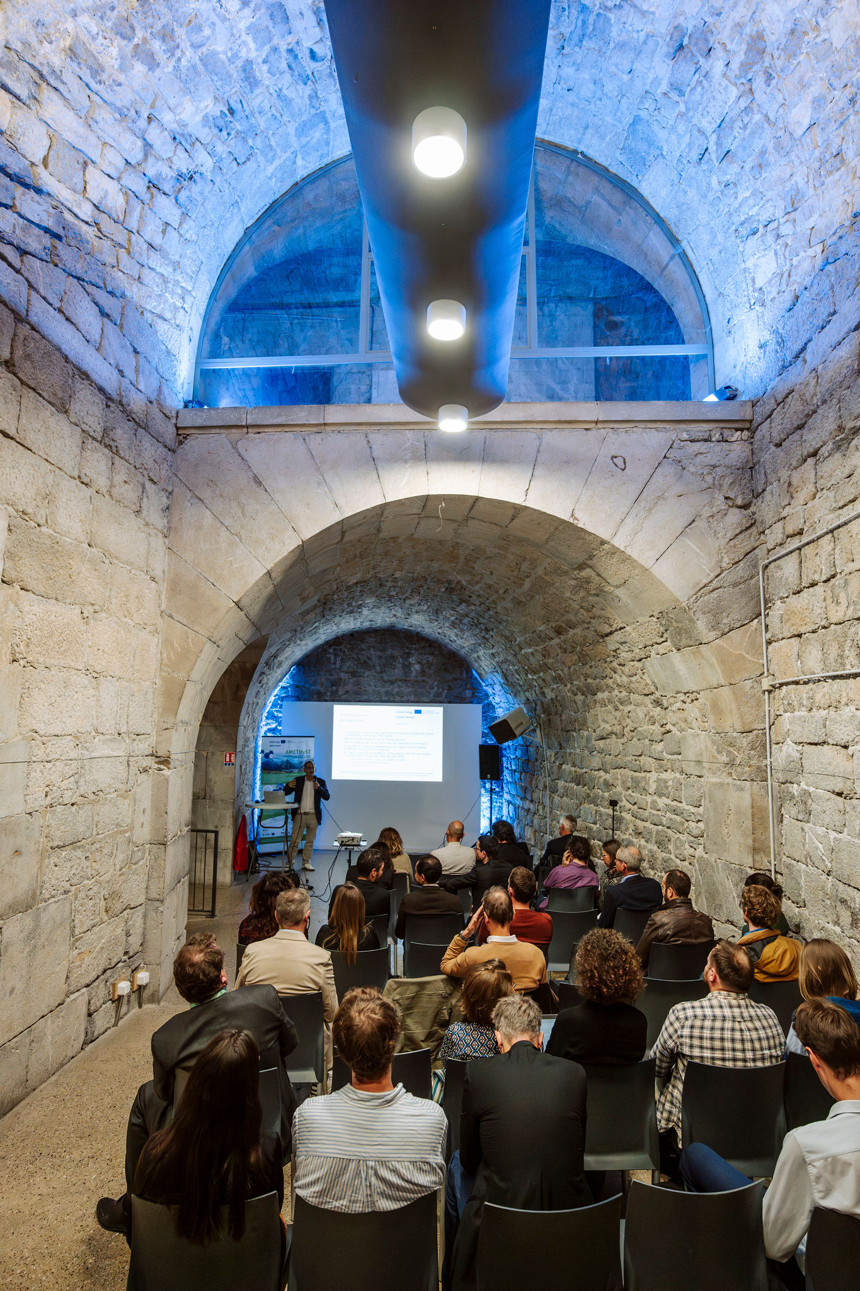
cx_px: 430
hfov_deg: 64.5
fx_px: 681
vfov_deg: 86.9
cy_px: 646
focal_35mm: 19
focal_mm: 19
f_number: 2.8
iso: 5000
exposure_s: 1/250
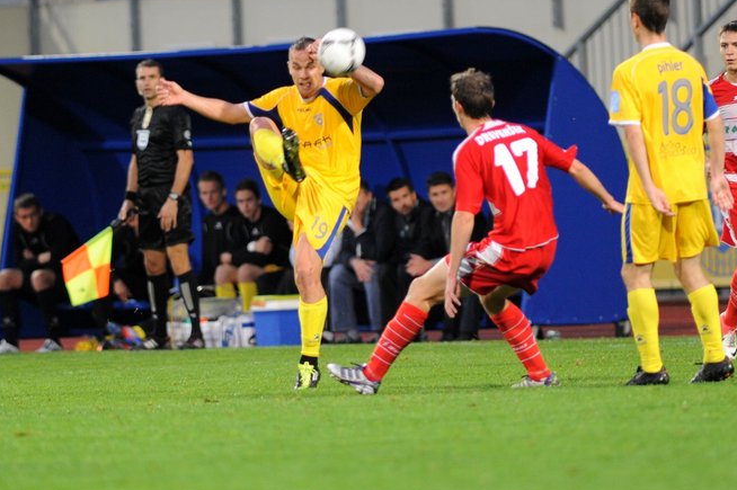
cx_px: 378
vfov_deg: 3.7
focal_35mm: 367
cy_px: 199
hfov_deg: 5.6
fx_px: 7507
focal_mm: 300
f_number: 2.8
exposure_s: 1/500
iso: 1600
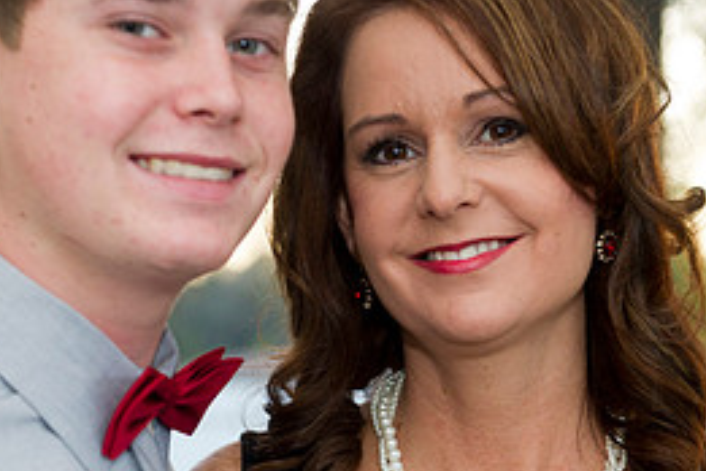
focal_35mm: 129
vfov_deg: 10.6
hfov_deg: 15.9
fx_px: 2530
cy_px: 344
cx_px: 333
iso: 640
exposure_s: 1/100
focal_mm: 58
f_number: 3.5
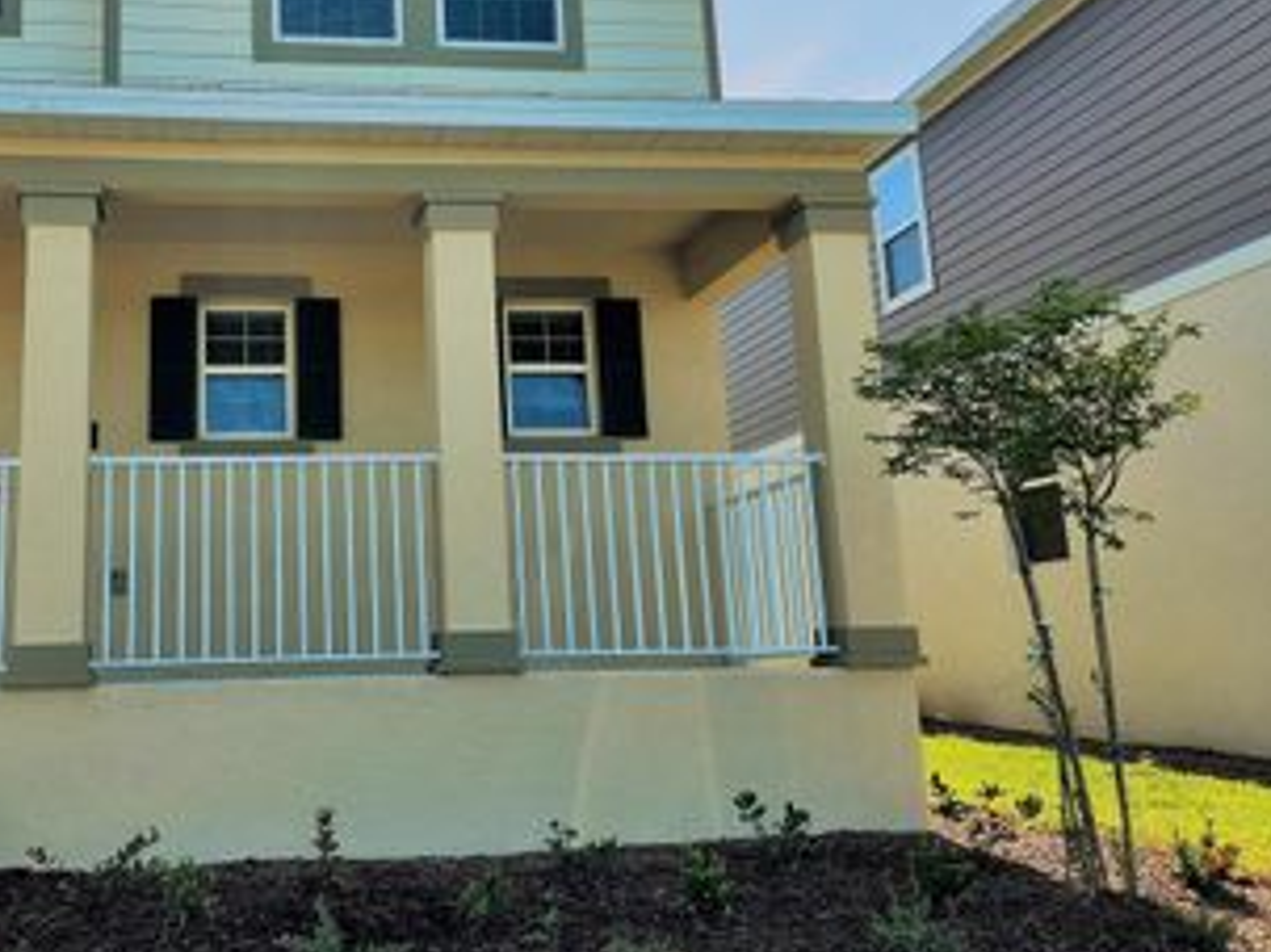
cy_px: 359
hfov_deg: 47.3
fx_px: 1395
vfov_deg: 37.5
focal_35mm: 38
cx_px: 331
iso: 12
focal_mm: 6.4
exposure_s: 1/722
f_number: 1.8
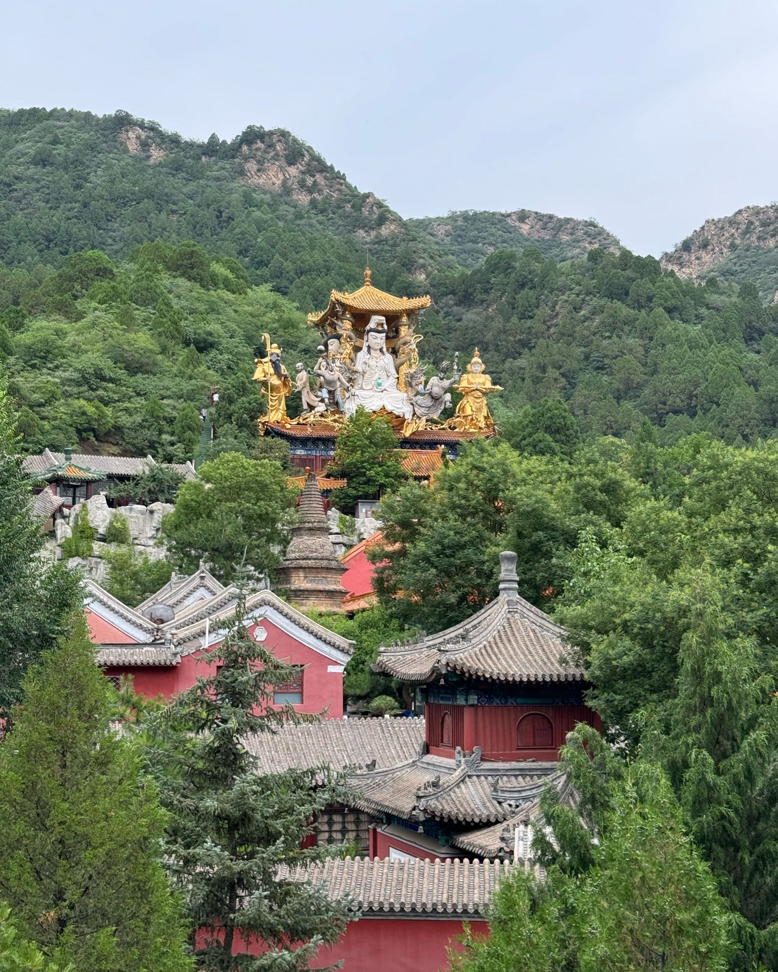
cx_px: 383
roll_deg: +0.1
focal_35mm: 51
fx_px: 1468
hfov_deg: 29.7
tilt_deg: +7.5
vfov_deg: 36.6
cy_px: 472
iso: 64
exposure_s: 1/488
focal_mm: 6.76
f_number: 1.78
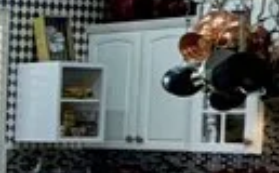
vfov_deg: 10.9
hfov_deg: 10.3
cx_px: -627
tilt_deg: -4.2
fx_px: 895
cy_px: 173
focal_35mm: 118
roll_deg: -0.7
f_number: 2.2
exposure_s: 1/120
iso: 320
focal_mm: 2.22
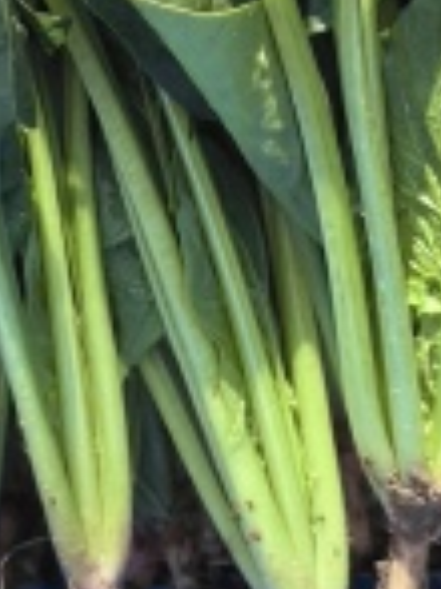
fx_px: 3334
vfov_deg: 9.3
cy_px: -707
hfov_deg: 7.5
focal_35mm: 196
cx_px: 40
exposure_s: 1/4202
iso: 50
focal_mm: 5.75
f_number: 2
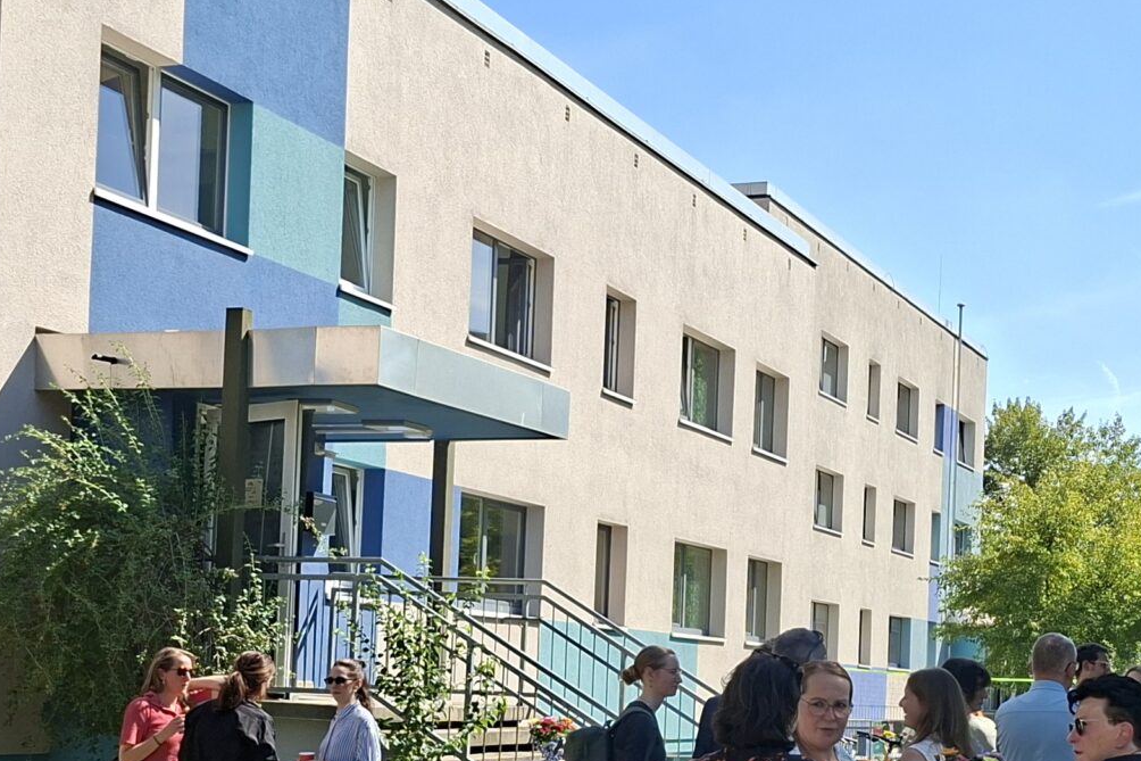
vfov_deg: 22.0
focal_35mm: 61
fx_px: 1933
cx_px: 626
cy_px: 613
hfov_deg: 32.9
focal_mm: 5.54
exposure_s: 1/1715
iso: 50
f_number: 1.8
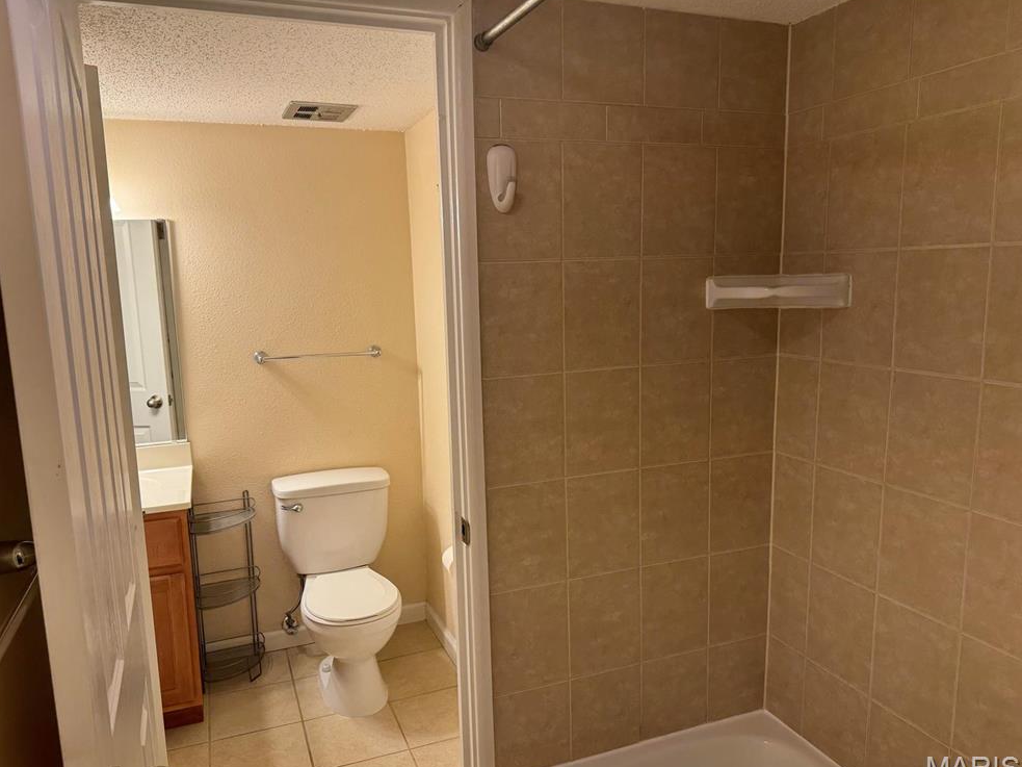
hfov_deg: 69.4
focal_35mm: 25
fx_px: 738
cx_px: 498
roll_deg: +1.4
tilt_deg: -10.0
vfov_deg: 54.9
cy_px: 390
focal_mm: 6.76
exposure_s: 1/120
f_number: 1.78
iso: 160
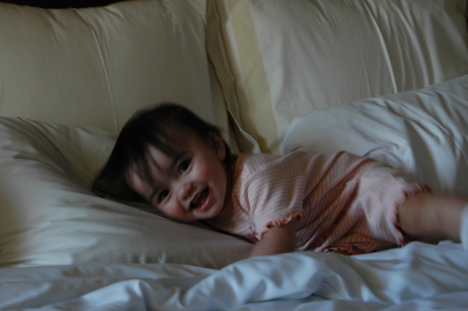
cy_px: 156
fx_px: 974
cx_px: 234
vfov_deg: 18.1
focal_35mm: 75
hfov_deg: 27.0
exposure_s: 1/25
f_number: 4.5
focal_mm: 50
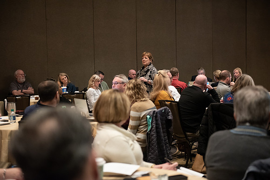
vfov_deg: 22.6
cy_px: 90
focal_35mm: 60
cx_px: 135
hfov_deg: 33.4
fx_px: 450
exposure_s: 1/160
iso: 4000
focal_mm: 60
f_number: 3.2
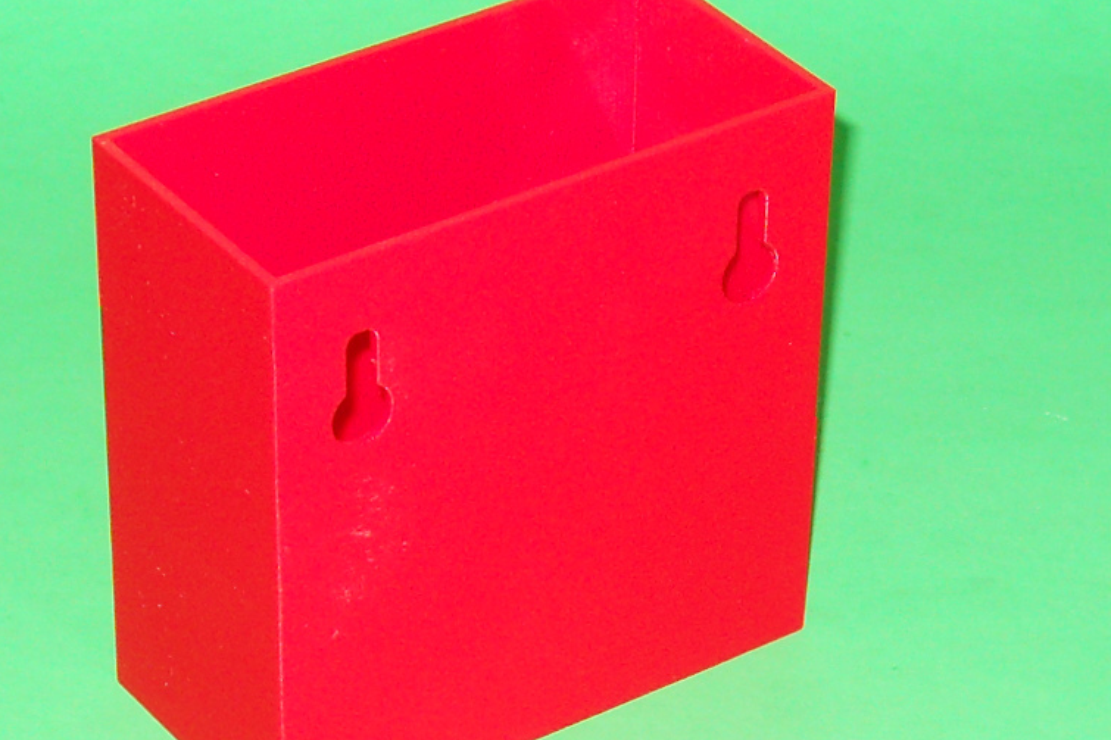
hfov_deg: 28.4
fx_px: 2191
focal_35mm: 71
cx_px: 469
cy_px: 437
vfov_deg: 19.2
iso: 125
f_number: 3.2
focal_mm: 7.3
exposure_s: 1/30
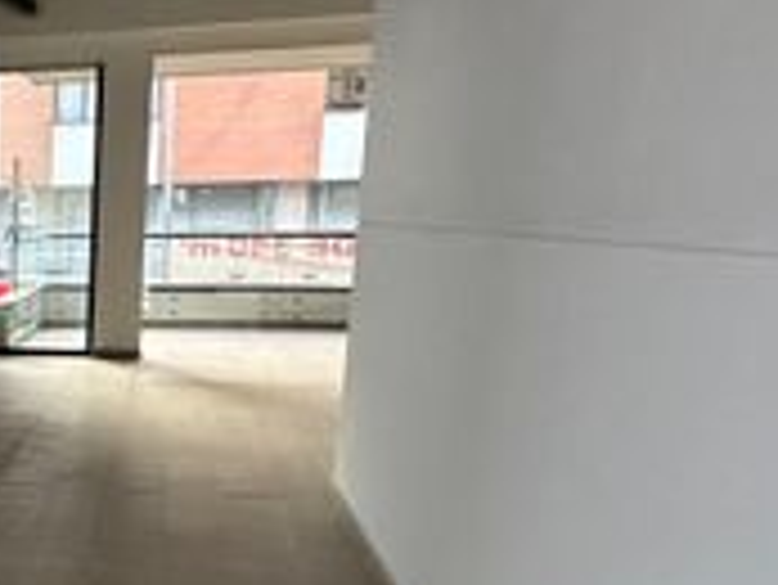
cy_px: 472
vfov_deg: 26.5
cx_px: -263
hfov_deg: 28.4
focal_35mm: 54
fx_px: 1215
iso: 320
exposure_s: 1/91
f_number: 2.2
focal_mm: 2.22
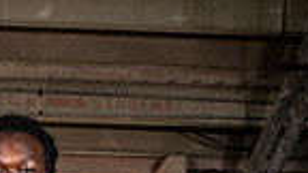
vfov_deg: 10.0
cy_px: 427
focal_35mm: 105
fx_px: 858
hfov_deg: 19.8
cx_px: 6
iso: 160
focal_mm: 32
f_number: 7.1
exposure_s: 1/400
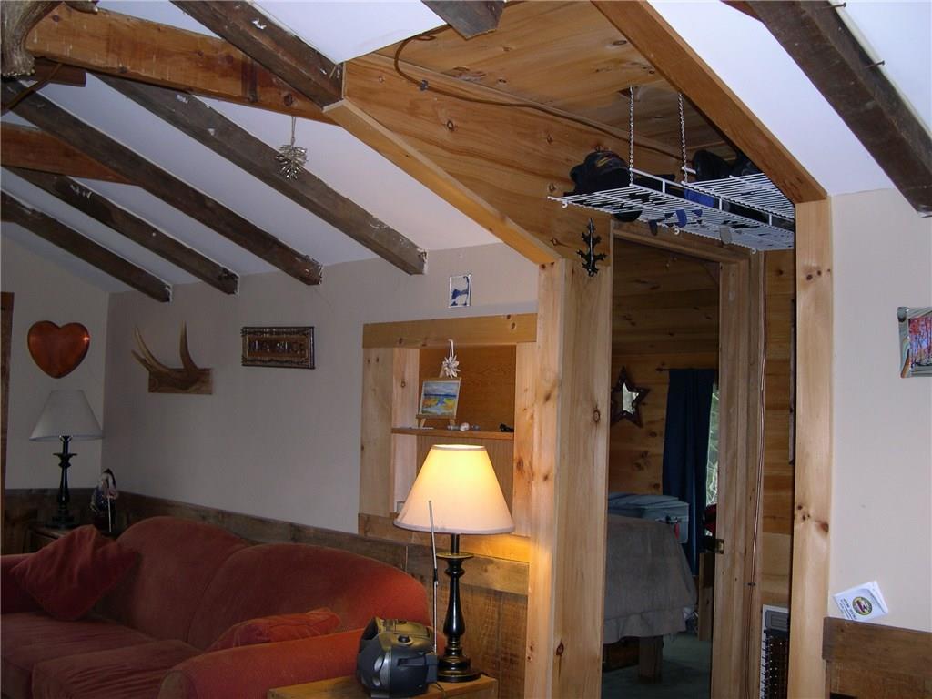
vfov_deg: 37.7
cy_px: 350
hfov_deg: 49.0
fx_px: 1023
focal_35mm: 38
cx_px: 466
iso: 122
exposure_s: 1/60
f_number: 2.8
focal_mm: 8
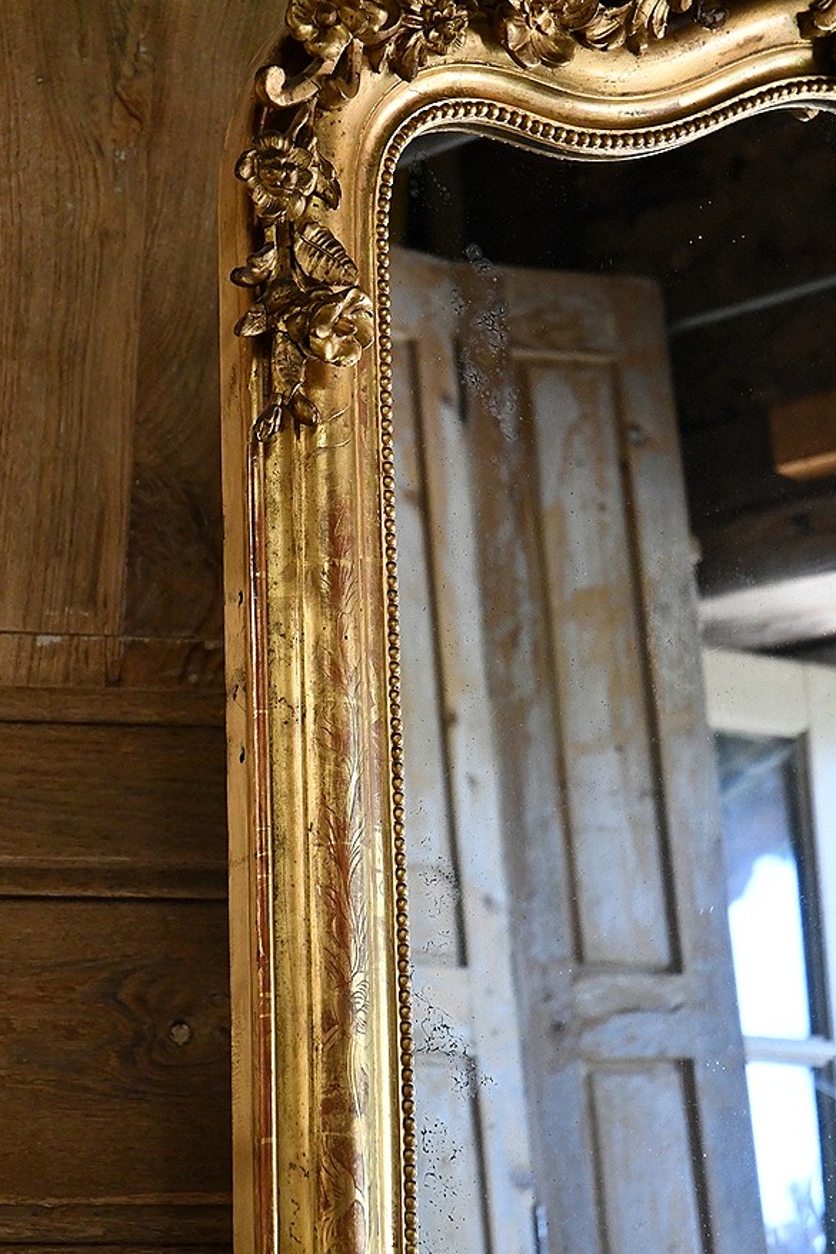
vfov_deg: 20.8
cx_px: 411
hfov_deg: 14.0
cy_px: 587
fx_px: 3415
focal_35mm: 98
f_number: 4.5
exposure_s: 1/160
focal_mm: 56
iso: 3200
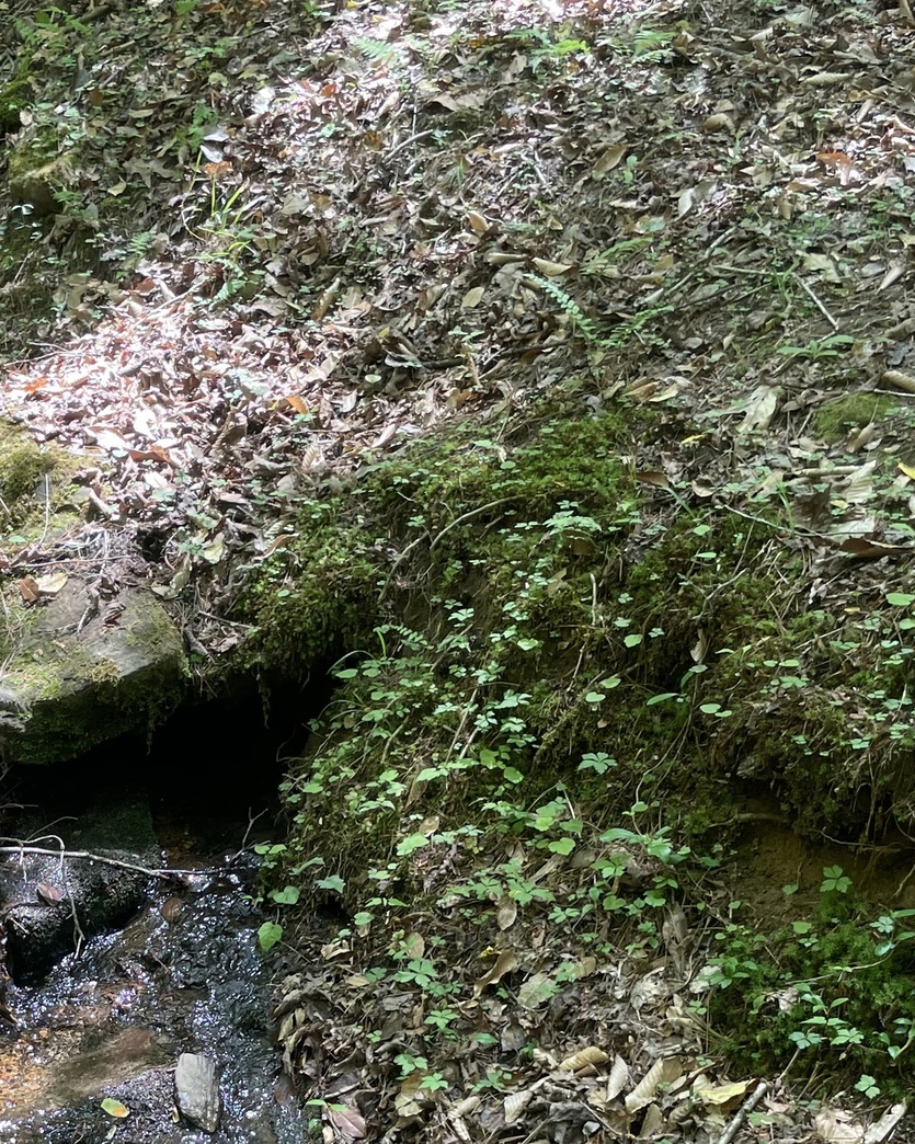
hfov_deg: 26.4
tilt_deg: -31.8
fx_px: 1896
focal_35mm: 56
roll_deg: -0.3
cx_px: 125
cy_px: 1089
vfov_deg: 31.5
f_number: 1.6
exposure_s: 1/121
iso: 40
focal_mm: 4.2
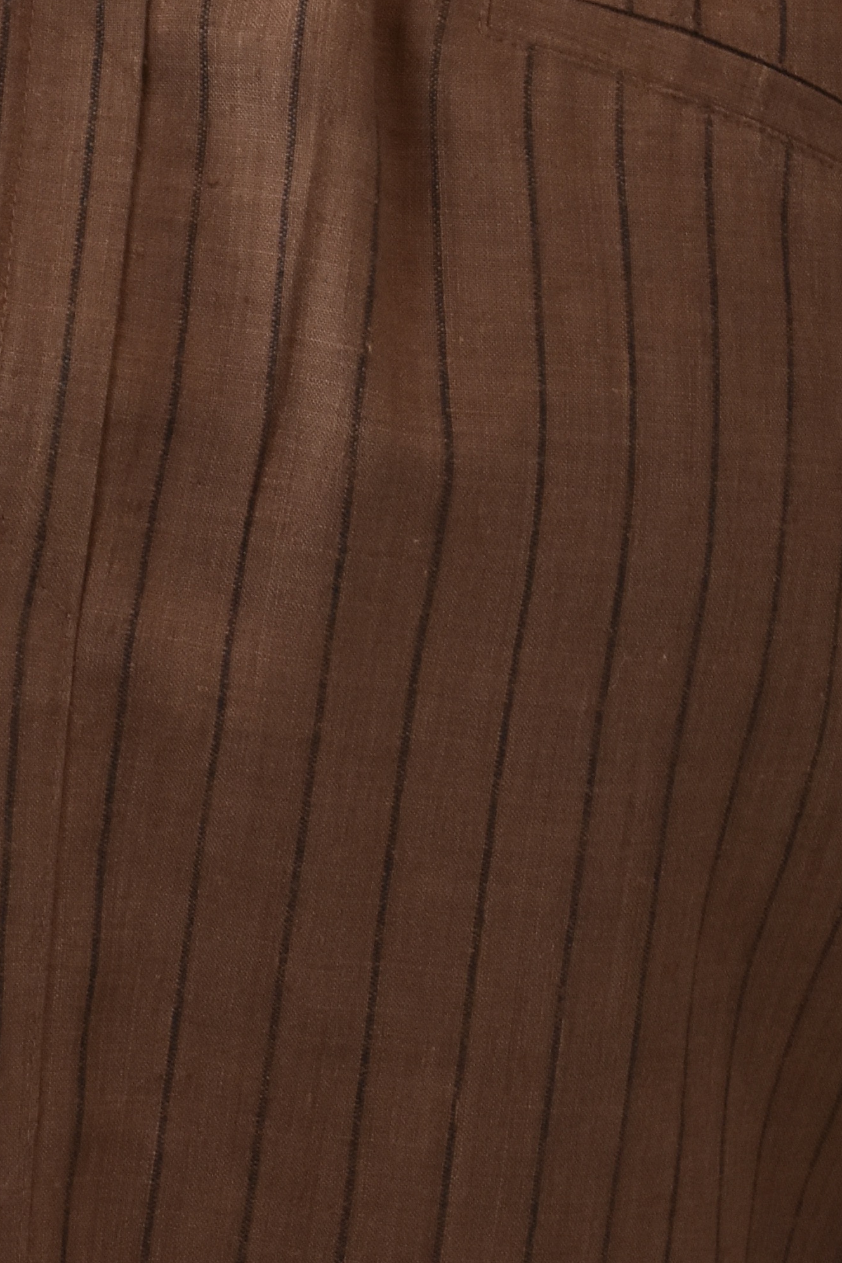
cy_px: 399
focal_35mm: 204
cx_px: 286
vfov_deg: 10.1
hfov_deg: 6.7
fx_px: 7138
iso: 1000
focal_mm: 45
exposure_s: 1/50
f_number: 11
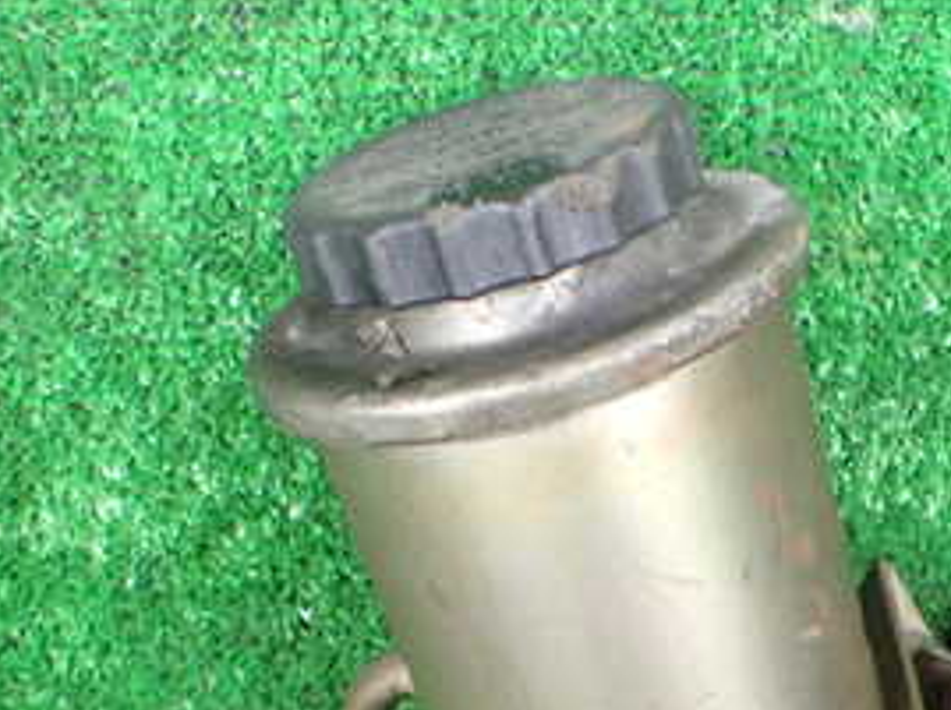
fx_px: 1838
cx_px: 795
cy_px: 696
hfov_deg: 28.2
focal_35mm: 67
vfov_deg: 21.2
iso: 800
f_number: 2.3
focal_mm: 5.4
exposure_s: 1/125
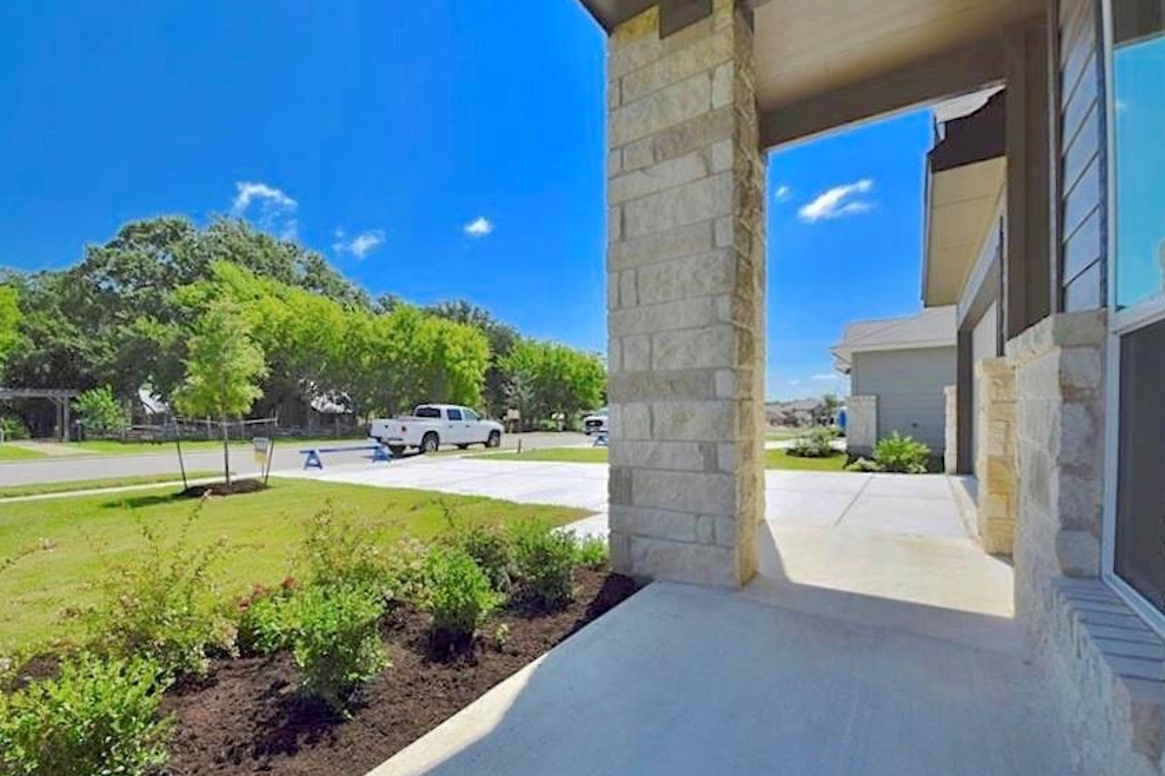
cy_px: 415
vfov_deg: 85.2
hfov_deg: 108.3
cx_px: 576
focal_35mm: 13
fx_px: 421
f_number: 11
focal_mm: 8
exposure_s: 1/500
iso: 200
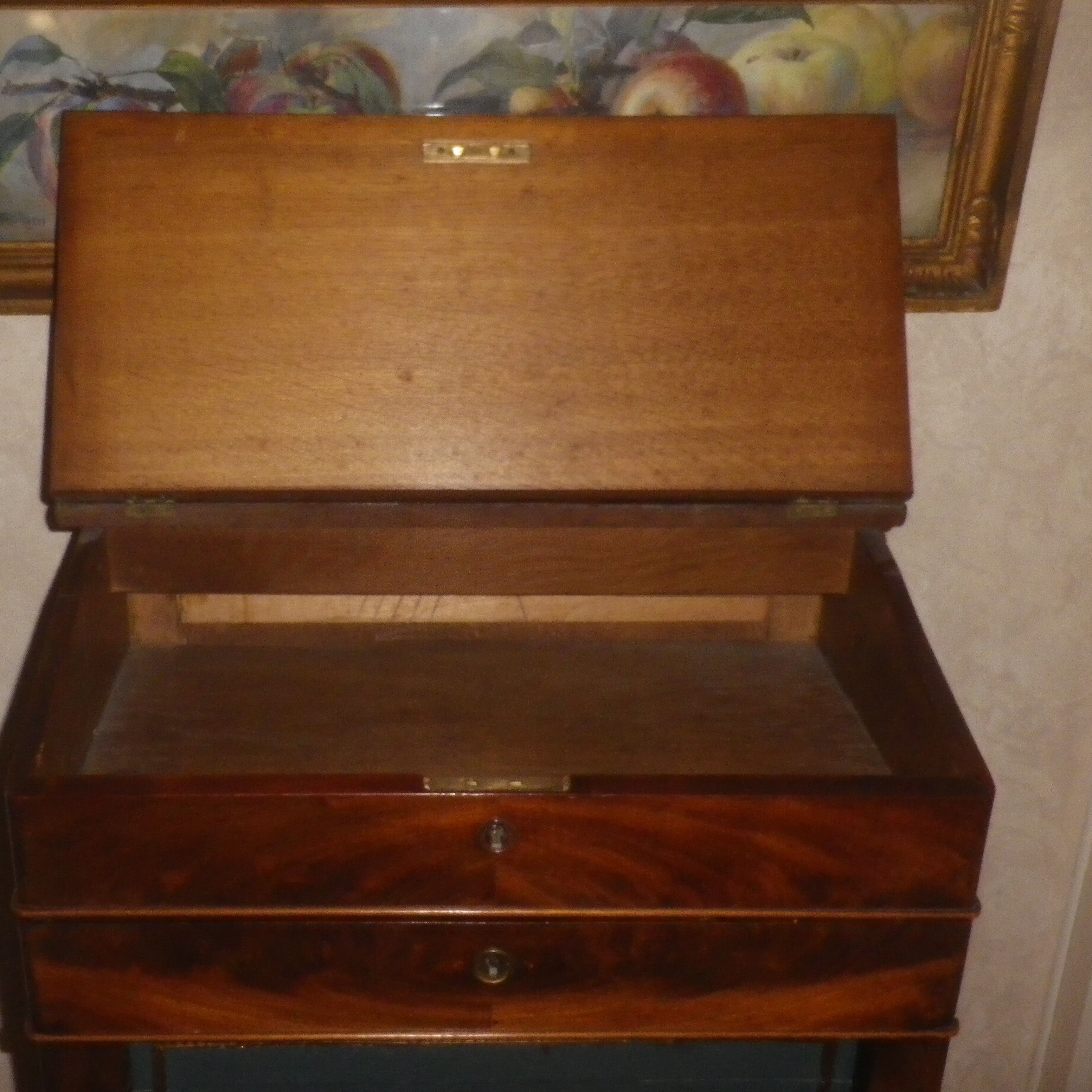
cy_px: 545
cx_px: 425
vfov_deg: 42.8
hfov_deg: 42.6
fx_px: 1392
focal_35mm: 39
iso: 400
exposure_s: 1/50
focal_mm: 6
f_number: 7.7
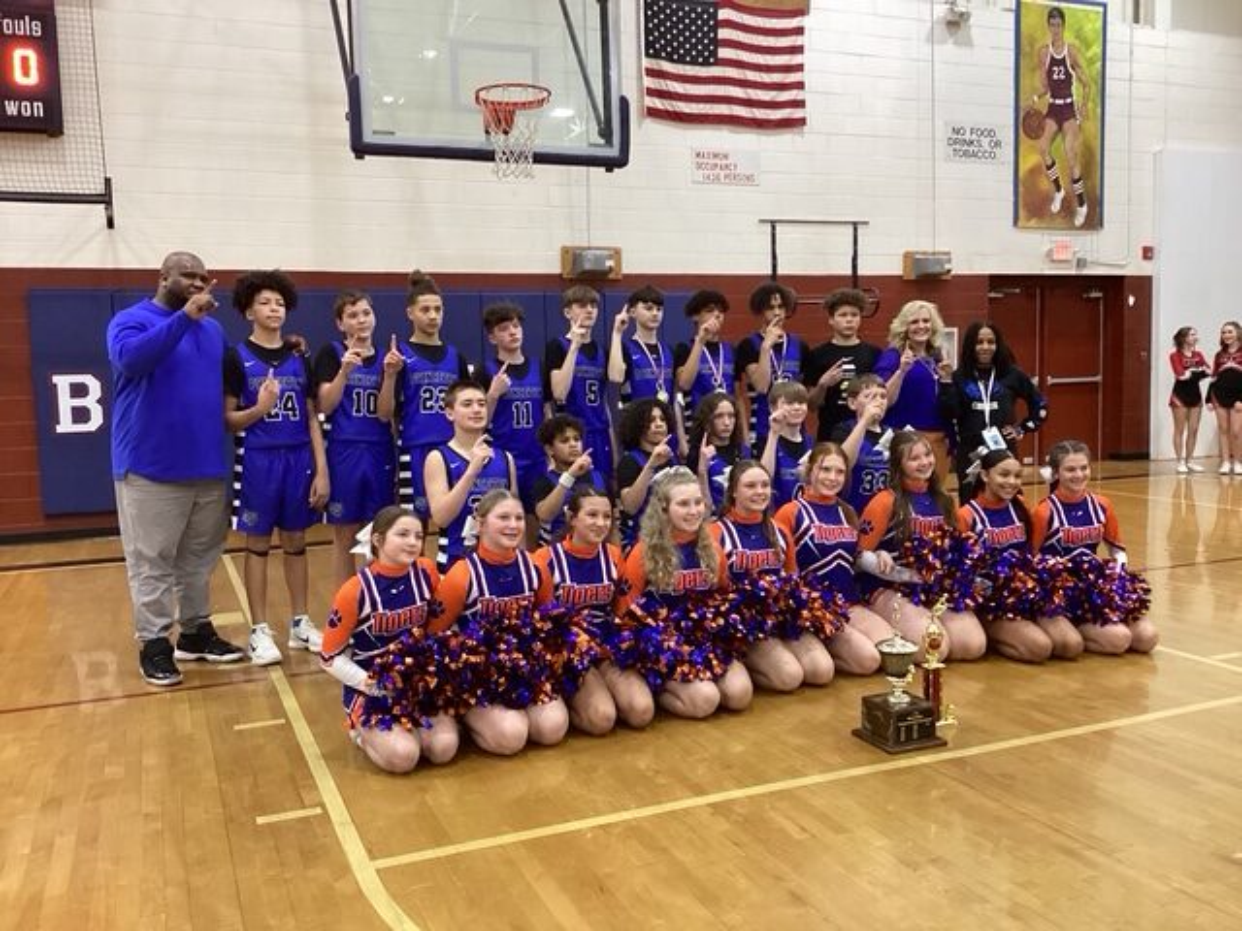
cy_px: 466
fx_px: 1112
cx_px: 621
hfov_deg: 58.4
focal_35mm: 31
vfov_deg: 45.4
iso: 320
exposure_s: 1/33
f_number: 2.4
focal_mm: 3.3
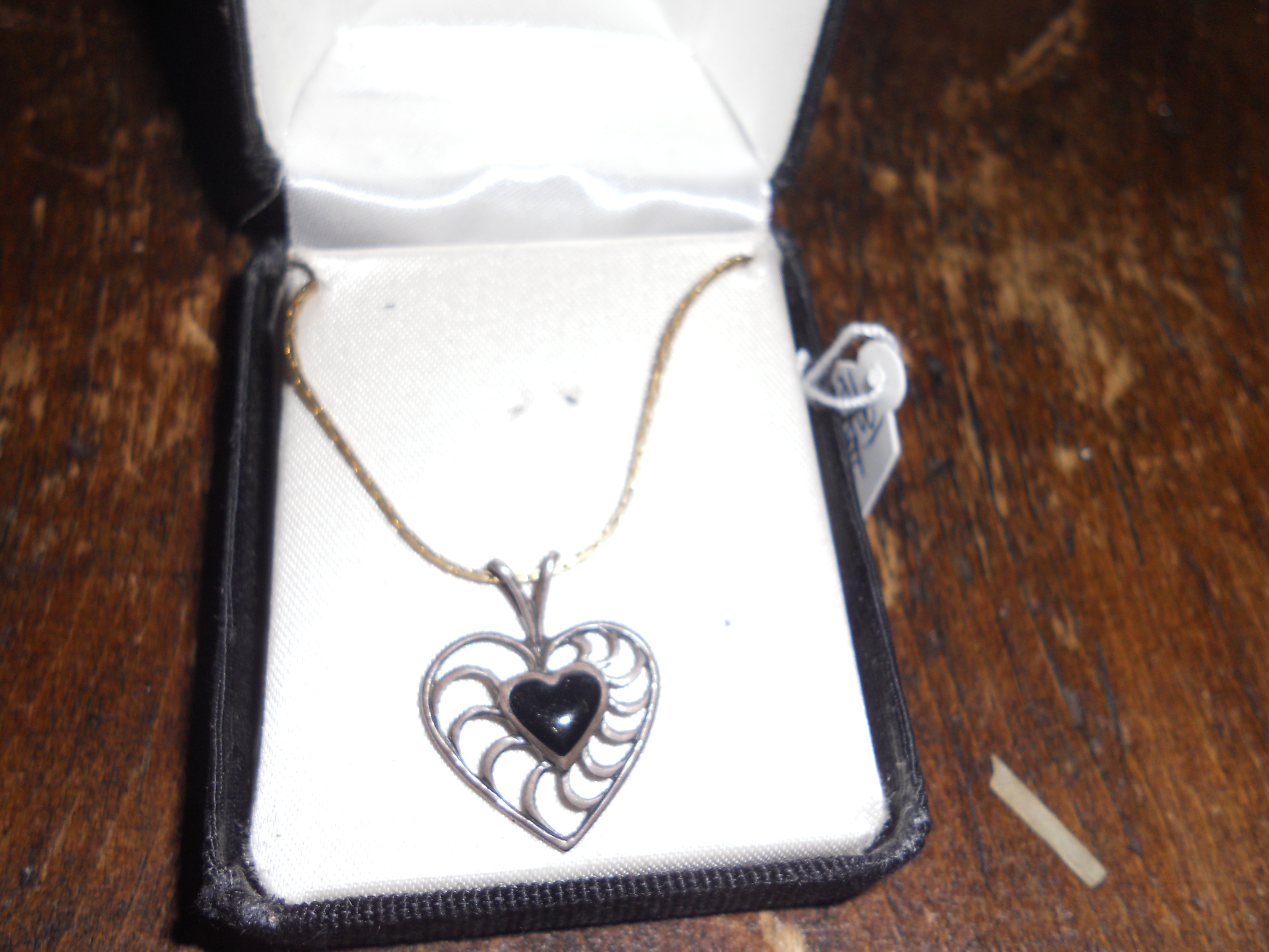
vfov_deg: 41.8
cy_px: 472
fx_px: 1246
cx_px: 602
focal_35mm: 34
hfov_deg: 53.9
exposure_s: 1/25
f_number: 8.8
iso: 80
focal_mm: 5.8
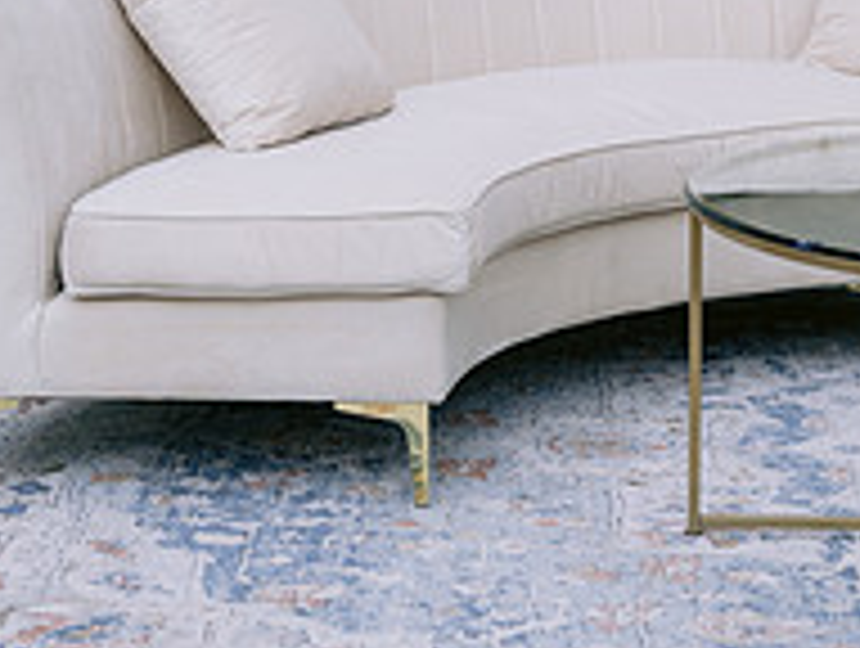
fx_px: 2813
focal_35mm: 113
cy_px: -198
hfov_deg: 17.4
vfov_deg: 12.7
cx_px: 441
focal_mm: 50
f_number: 2.8
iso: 400
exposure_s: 1/200
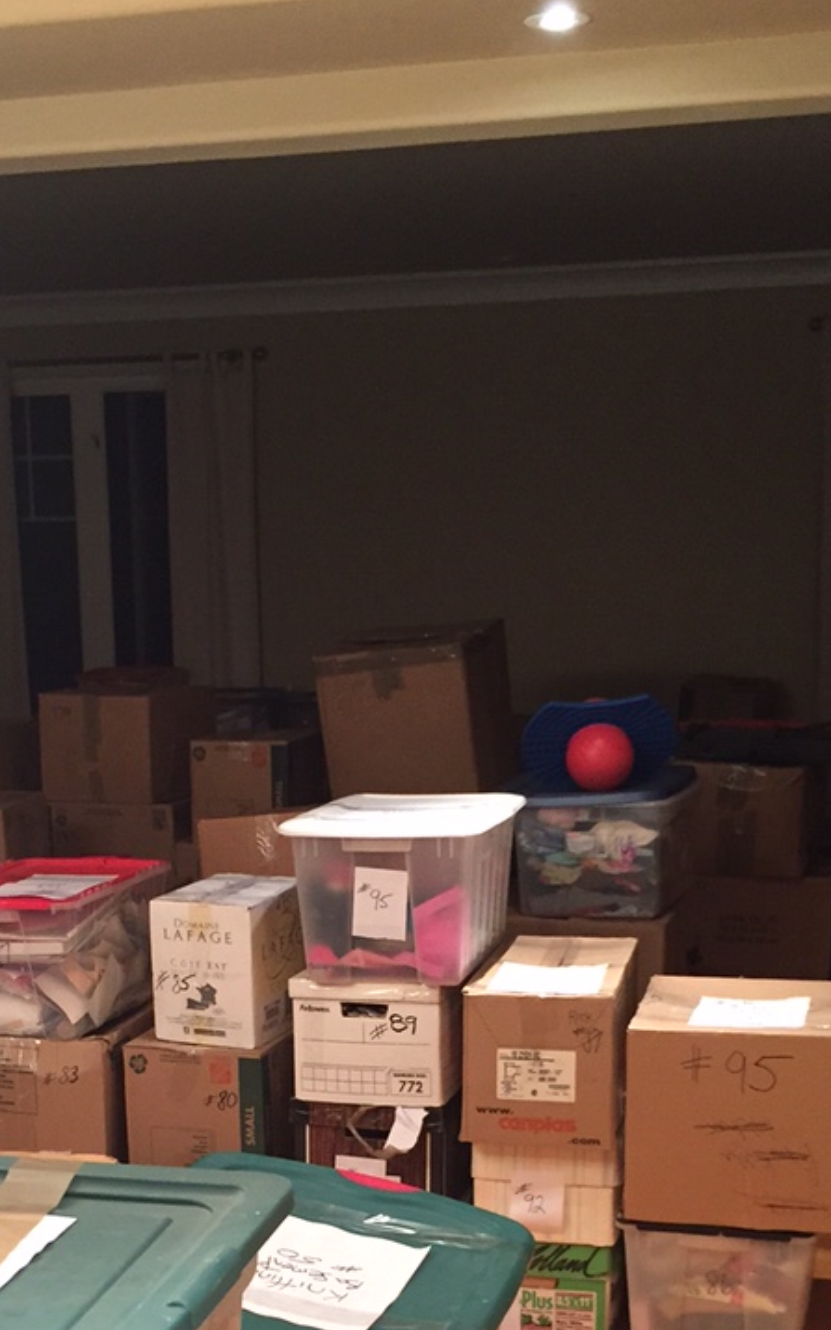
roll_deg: +1.3
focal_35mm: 55
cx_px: 301
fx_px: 1993
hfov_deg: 23.5
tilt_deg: -14.5
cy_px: 1103
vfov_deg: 35.4
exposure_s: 1/30
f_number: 2.2
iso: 160
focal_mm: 4.15
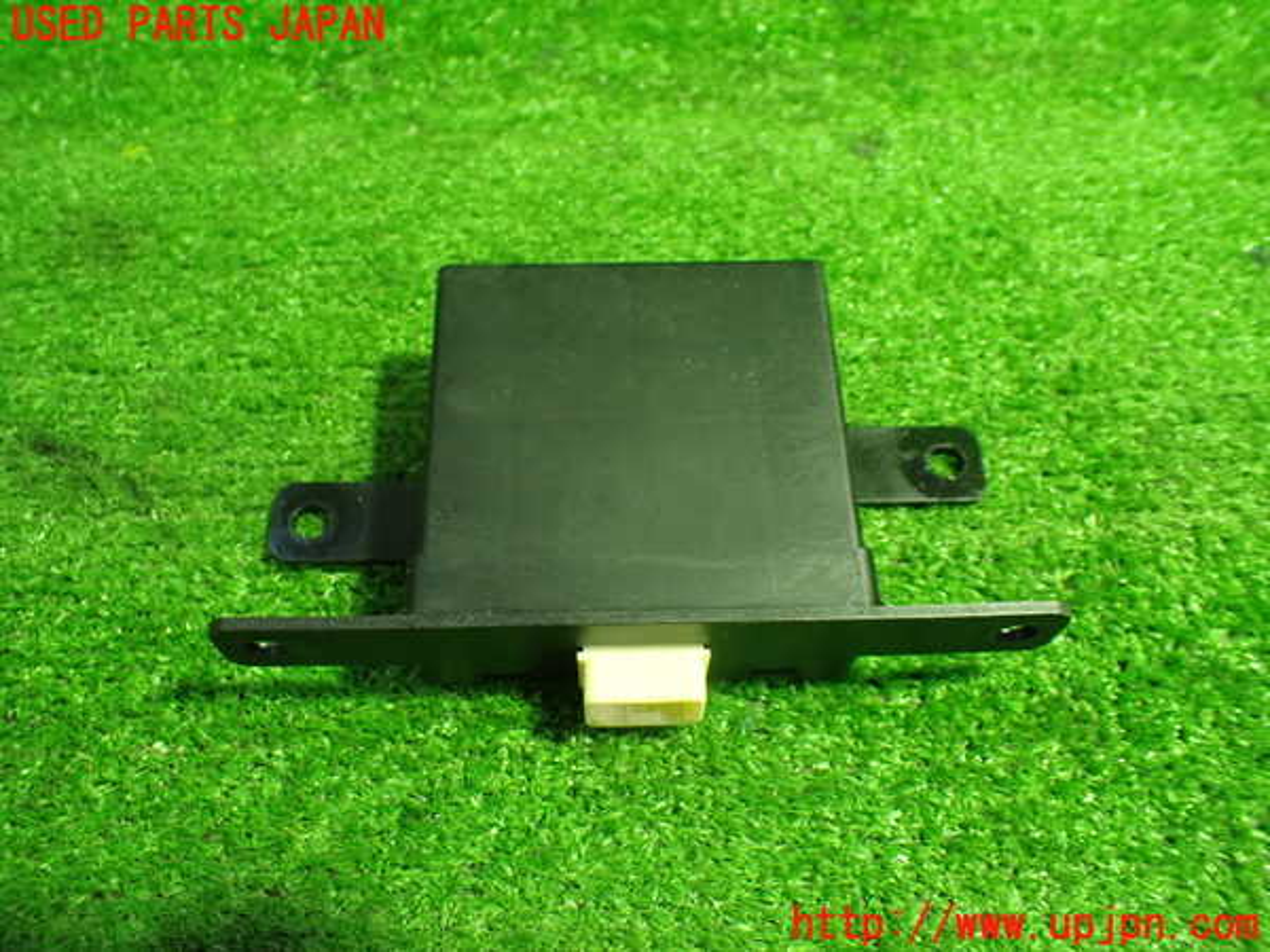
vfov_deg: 46.8
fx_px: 1101
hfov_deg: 60.0
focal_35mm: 30
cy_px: 476
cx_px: 635
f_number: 2.3
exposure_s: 1/60
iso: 800
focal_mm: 5.4
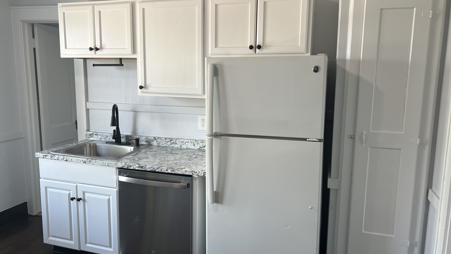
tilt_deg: -8.7
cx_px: 220
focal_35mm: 29
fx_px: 347
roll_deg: -0.4
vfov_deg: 40.2
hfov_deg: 66.1
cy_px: 122
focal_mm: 5.7
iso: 80
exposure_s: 1/120
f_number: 1.5
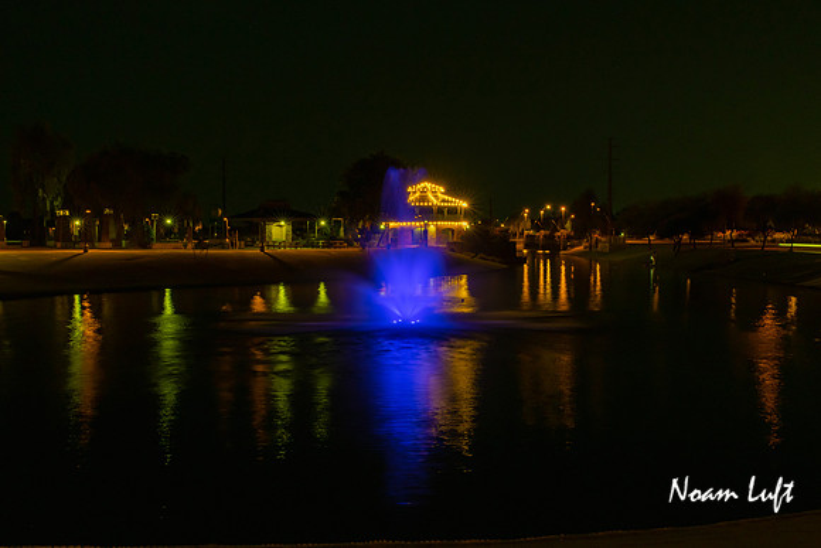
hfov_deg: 44.8
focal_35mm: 44
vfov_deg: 30.7
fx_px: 996
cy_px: 252
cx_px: 425
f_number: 14
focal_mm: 24
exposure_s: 3
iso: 200
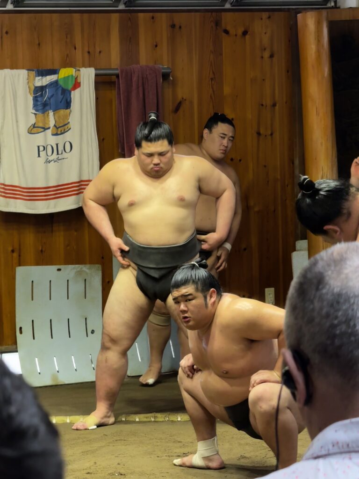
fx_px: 1659
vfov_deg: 16.4
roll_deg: +1.1
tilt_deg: -4.0
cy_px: 240
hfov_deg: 12.3
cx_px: 180
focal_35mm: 120
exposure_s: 1/50
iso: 250
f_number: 2.8
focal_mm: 15.66
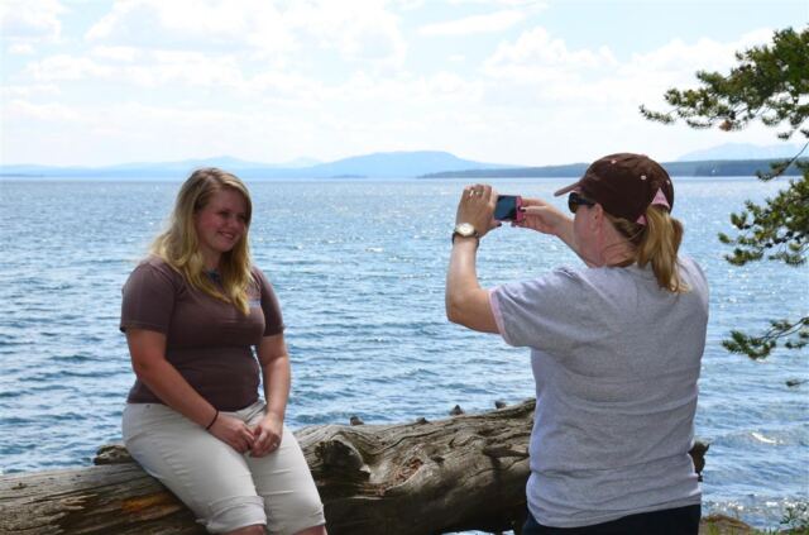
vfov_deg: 20.5
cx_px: 404
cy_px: 268
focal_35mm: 66
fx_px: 1479
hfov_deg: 30.6
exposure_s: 1/200
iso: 200
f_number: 13
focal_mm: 44
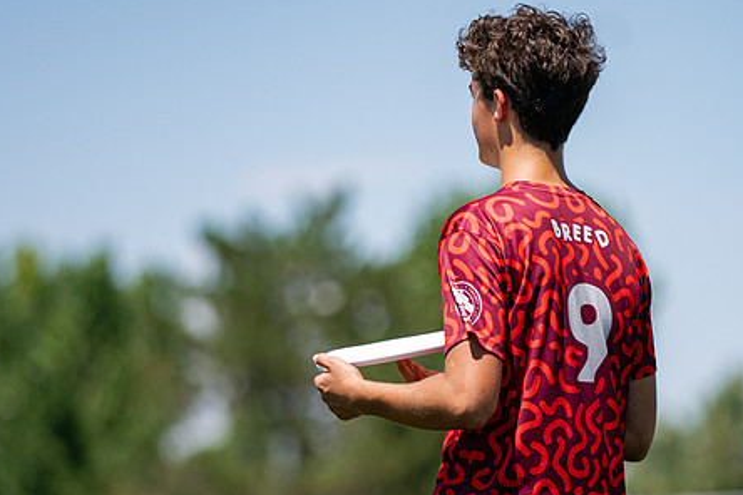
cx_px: 492
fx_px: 7656
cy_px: 361
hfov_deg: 5.6
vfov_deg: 3.7
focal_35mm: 371
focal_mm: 200
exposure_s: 1/6400
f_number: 2.8
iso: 640
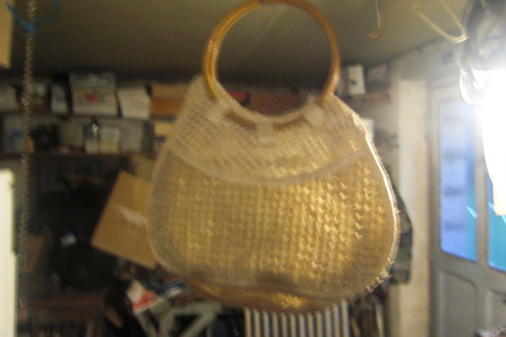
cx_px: 275
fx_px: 478
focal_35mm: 34
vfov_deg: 38.8
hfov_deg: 55.7
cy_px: 141
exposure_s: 1/4
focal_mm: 4.9
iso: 200
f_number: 2.6
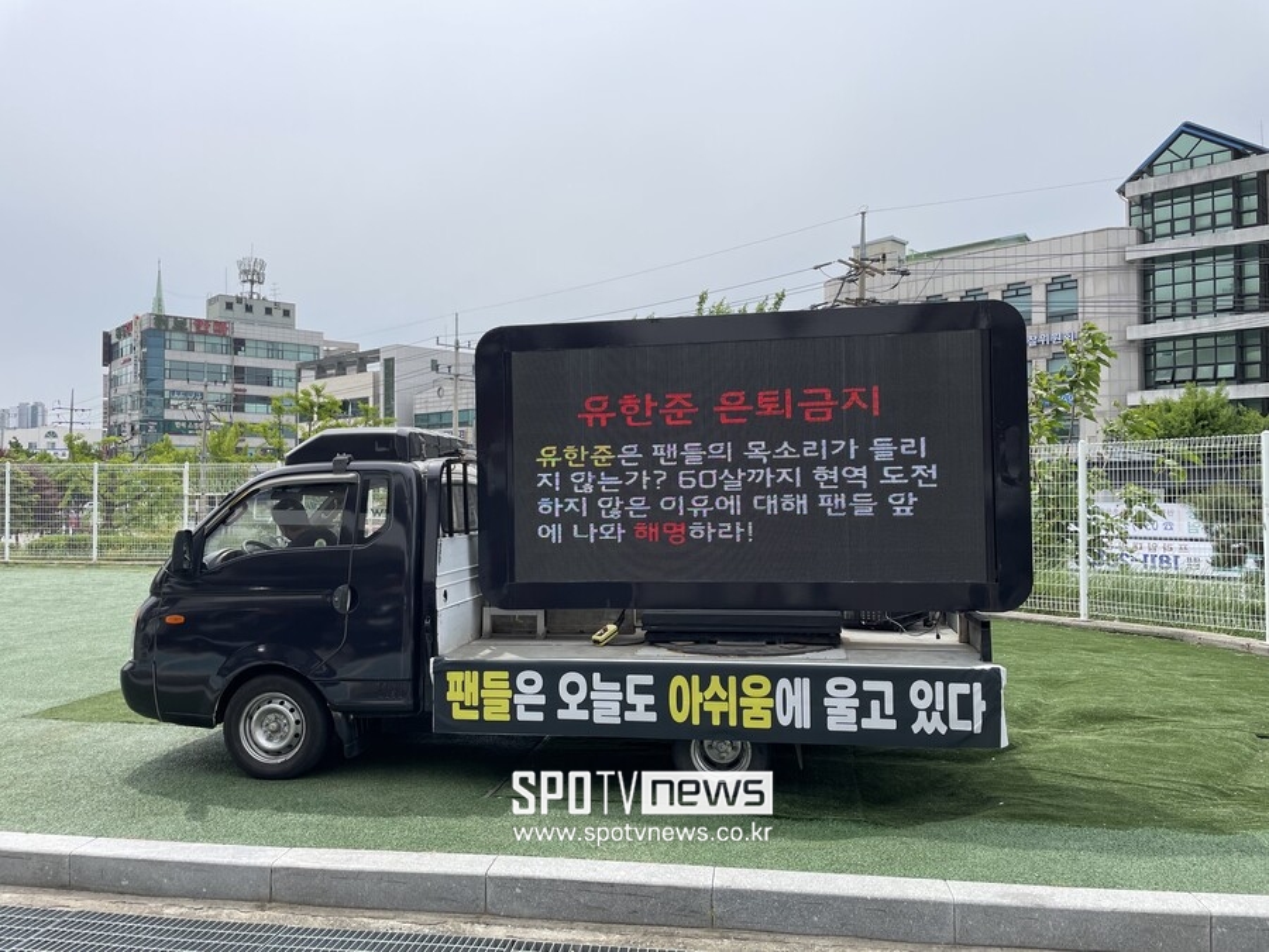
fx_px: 953
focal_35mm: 26
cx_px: 634
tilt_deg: +1.5
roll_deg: +0.5
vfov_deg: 53.1
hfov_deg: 67.3
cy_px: 476
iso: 32
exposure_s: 1/2053
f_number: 1.6
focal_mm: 4.2
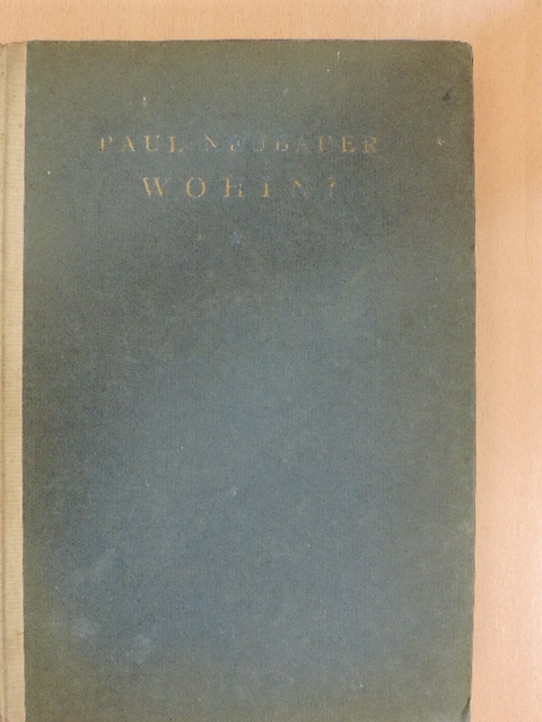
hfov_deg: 33.6
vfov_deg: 43.9
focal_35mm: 43
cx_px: 271
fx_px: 898
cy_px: 361
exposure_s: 1/60
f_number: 3.4
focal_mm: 7.6
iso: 1600
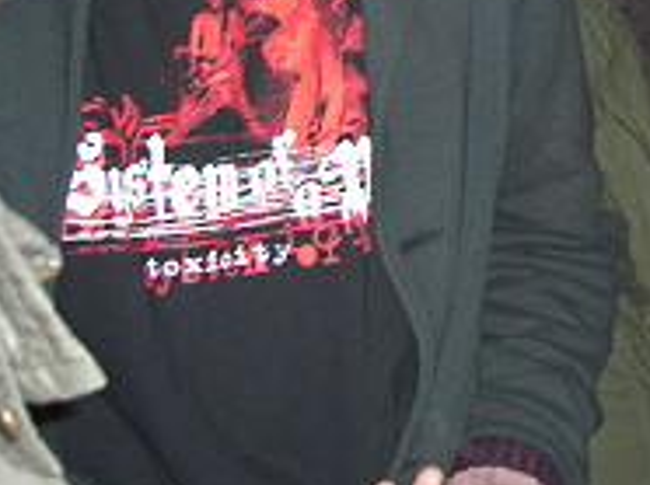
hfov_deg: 15.7
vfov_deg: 12.2
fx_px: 2175
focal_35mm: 116
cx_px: 956
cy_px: -204
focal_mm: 7.9
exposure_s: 1/60
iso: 200
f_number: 2.8
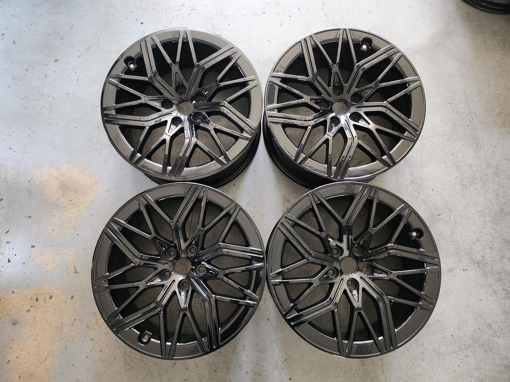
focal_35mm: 24
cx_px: 255
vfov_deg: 56.8
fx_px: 354
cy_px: 191
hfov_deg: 71.6
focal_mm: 5
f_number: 1.8
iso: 640
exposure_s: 1/60.2
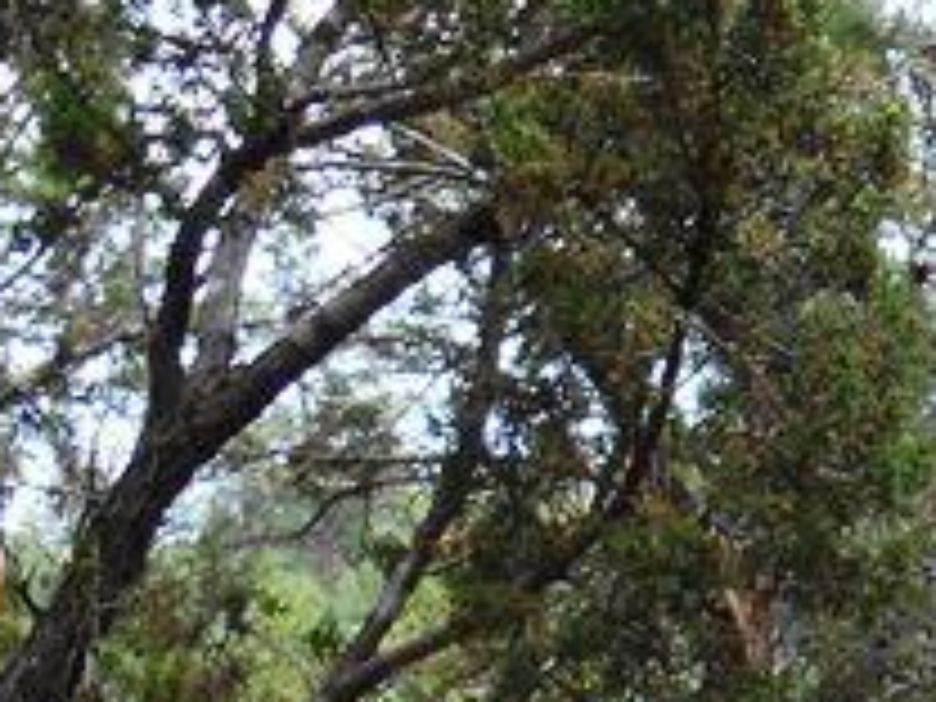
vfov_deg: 13.4
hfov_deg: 16.9
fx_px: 2704
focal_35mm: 100
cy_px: 1251
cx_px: 1588
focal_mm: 4.7
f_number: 3.4
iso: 80
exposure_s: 1/125
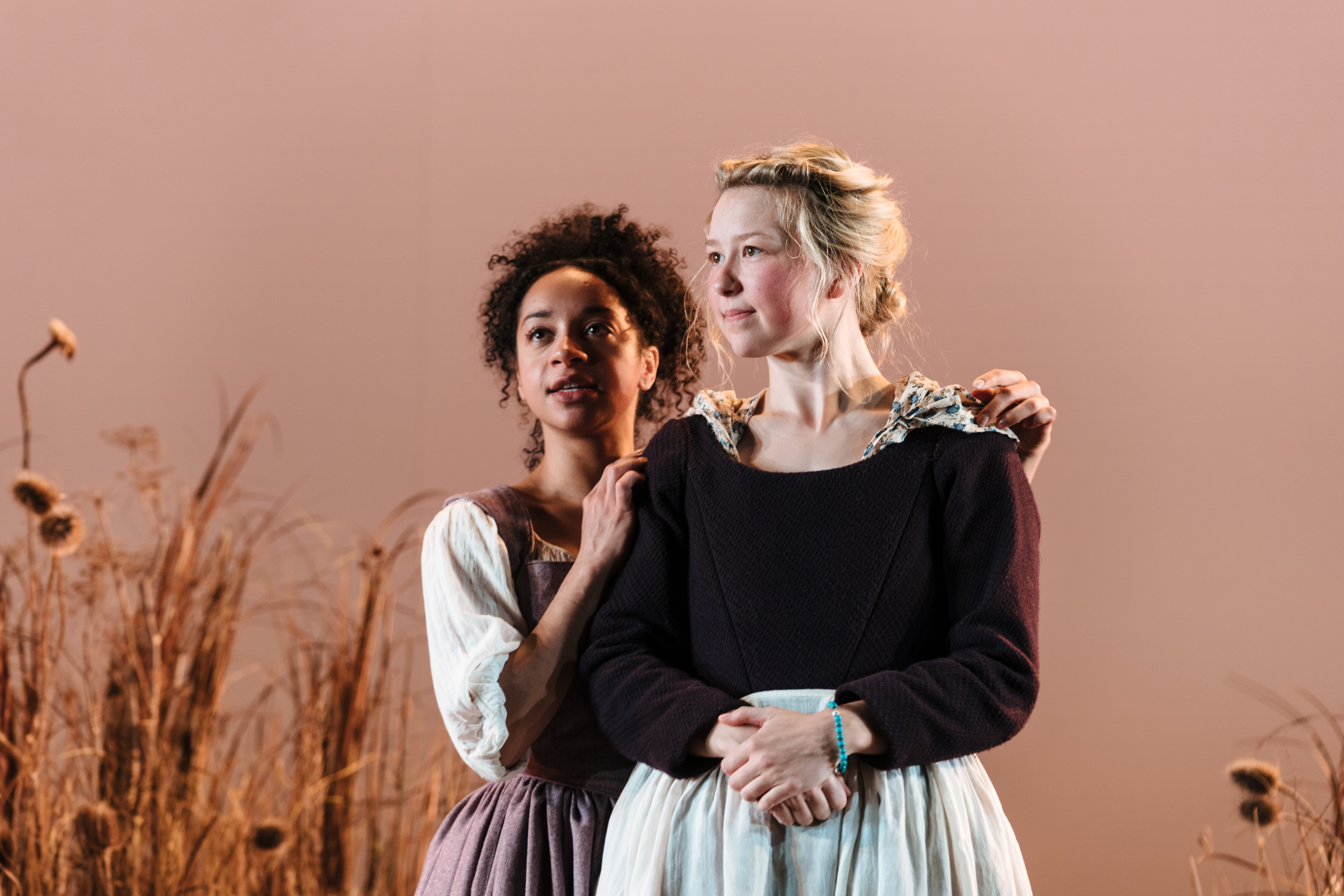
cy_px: 448
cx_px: 672
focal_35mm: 114
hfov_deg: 17.9
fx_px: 4256
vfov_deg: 12.0
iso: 1250
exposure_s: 1/125
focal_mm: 114
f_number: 3.5
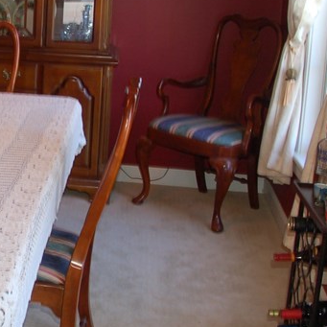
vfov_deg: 23.3
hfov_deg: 21.4
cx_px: -97
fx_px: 780
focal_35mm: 73
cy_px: 56
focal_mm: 18
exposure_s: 1/60
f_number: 3.5
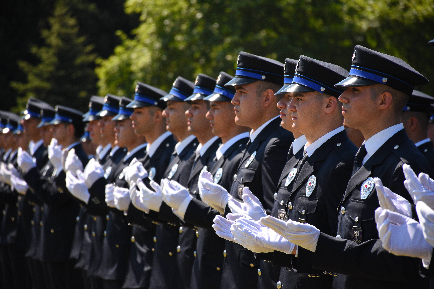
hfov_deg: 9.8
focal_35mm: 210
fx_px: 2531
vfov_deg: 6.5
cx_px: 217
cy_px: 144
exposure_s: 1/2000
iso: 800
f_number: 5.6
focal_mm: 140
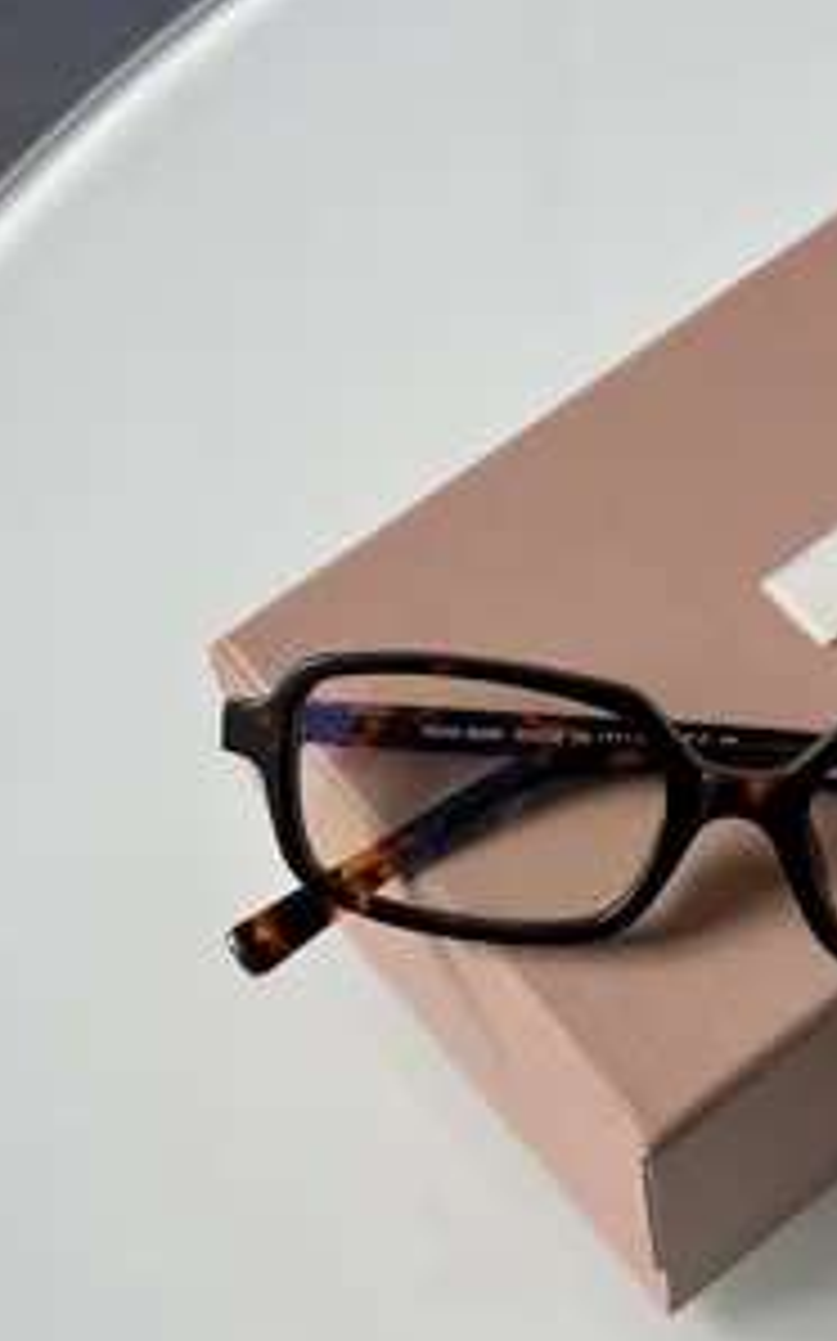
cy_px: 783
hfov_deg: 15.7
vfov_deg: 25.2
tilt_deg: -64.3
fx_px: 2996
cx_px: 756
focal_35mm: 82
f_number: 1.78
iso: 50
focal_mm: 6.86
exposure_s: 1/229
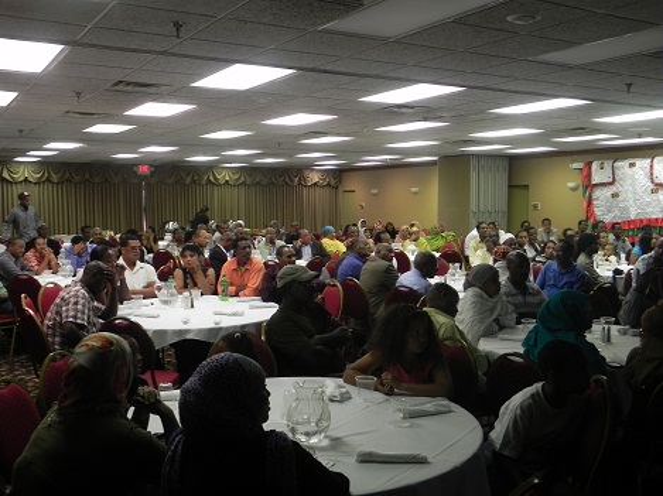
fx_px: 708
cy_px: 248
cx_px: 332
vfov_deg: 38.6
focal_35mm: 37
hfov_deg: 50.2
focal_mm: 6.6
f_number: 3.2
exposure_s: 1/30
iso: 207
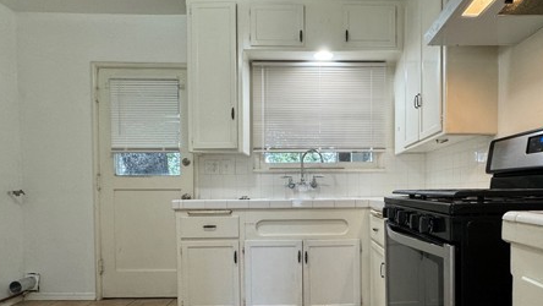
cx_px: 322
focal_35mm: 22
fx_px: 317
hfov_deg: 80.4
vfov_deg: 50.7
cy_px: 200
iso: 200
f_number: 2.2
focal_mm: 2.22
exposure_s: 1/60
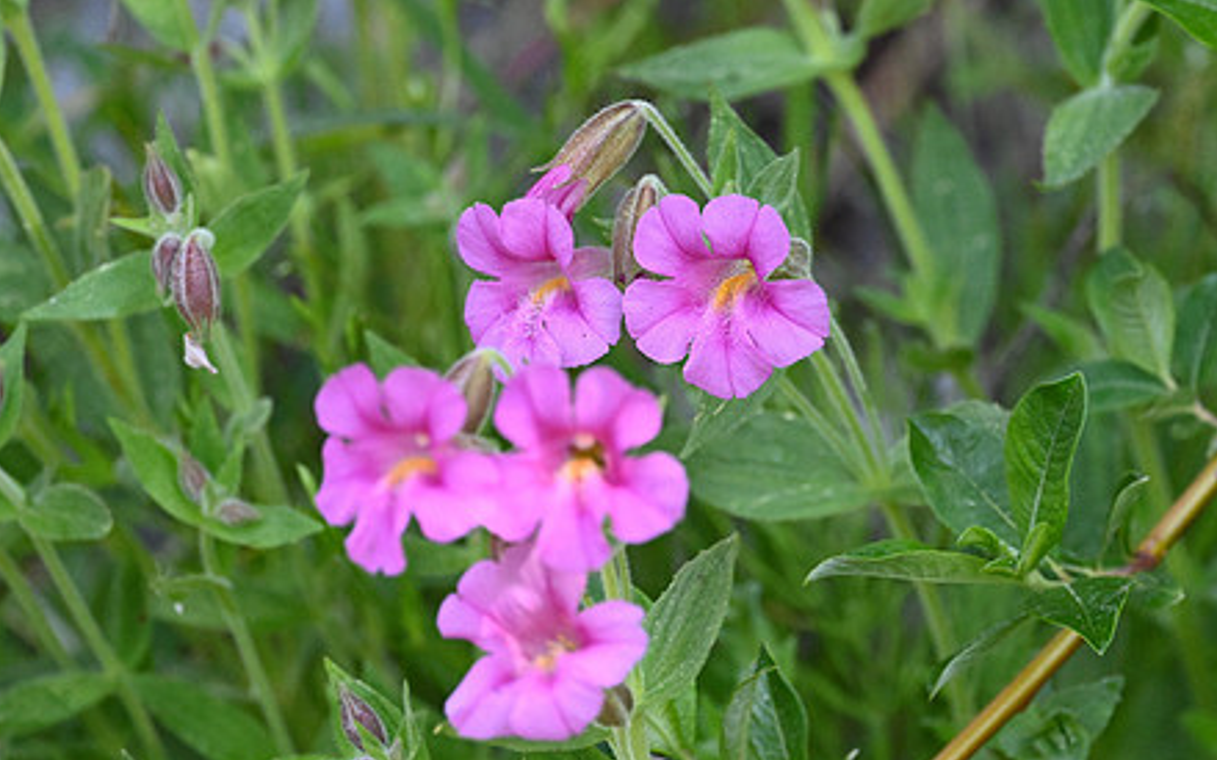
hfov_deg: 2.6
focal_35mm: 806
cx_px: 691
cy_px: 421
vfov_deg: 1.6
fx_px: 26733
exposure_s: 1/3200
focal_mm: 600
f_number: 6.3
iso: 6400
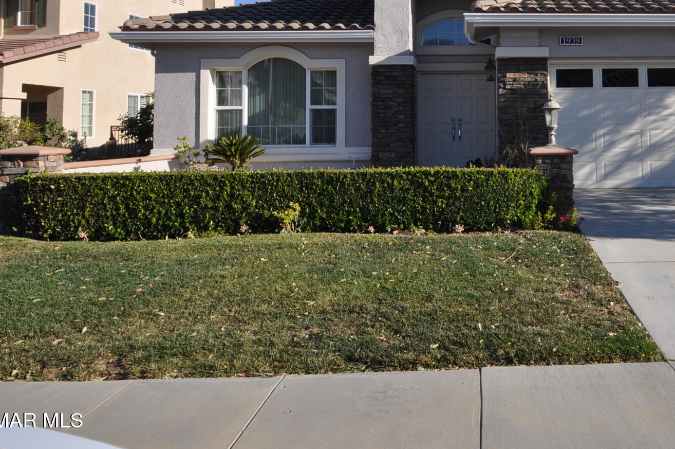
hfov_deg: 55.9
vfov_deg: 39.5
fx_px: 596
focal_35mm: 32
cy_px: 87
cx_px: 513
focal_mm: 13
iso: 200
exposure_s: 1/400
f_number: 10
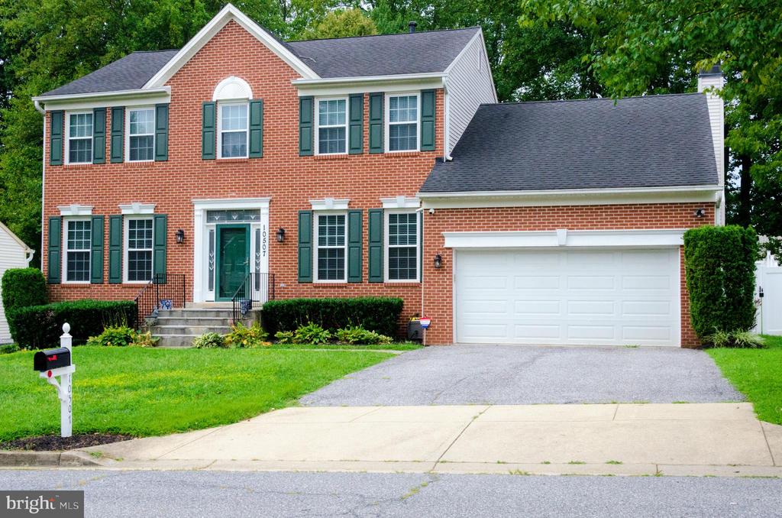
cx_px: 391
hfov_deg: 46.5
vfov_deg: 31.7
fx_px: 910
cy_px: 259
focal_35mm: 42
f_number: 16
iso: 1250
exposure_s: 1/500
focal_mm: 28
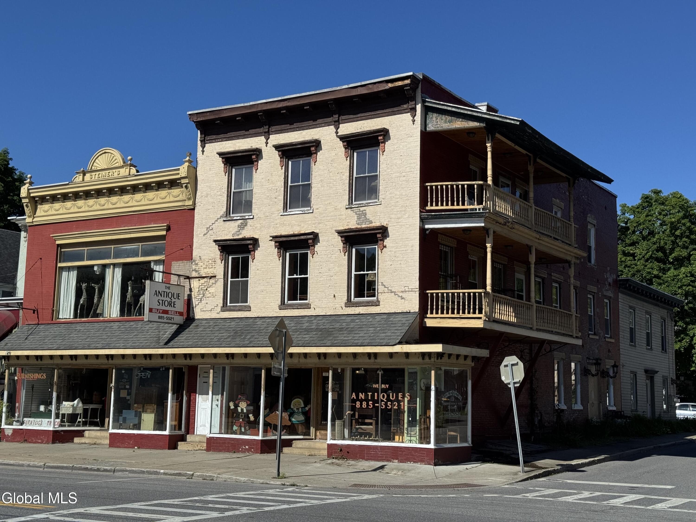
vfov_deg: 30.3
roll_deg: -1.5
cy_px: 261
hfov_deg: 39.7
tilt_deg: +7.2
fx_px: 965
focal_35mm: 48
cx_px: 348
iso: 64
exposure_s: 1/7937
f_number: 1.78
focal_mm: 6.76
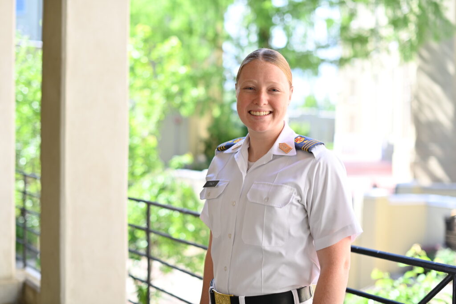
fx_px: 633
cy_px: 152
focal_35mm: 50
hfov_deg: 39.6
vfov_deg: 27.0
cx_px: 228
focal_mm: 50
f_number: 2.2
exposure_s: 1/640
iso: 200
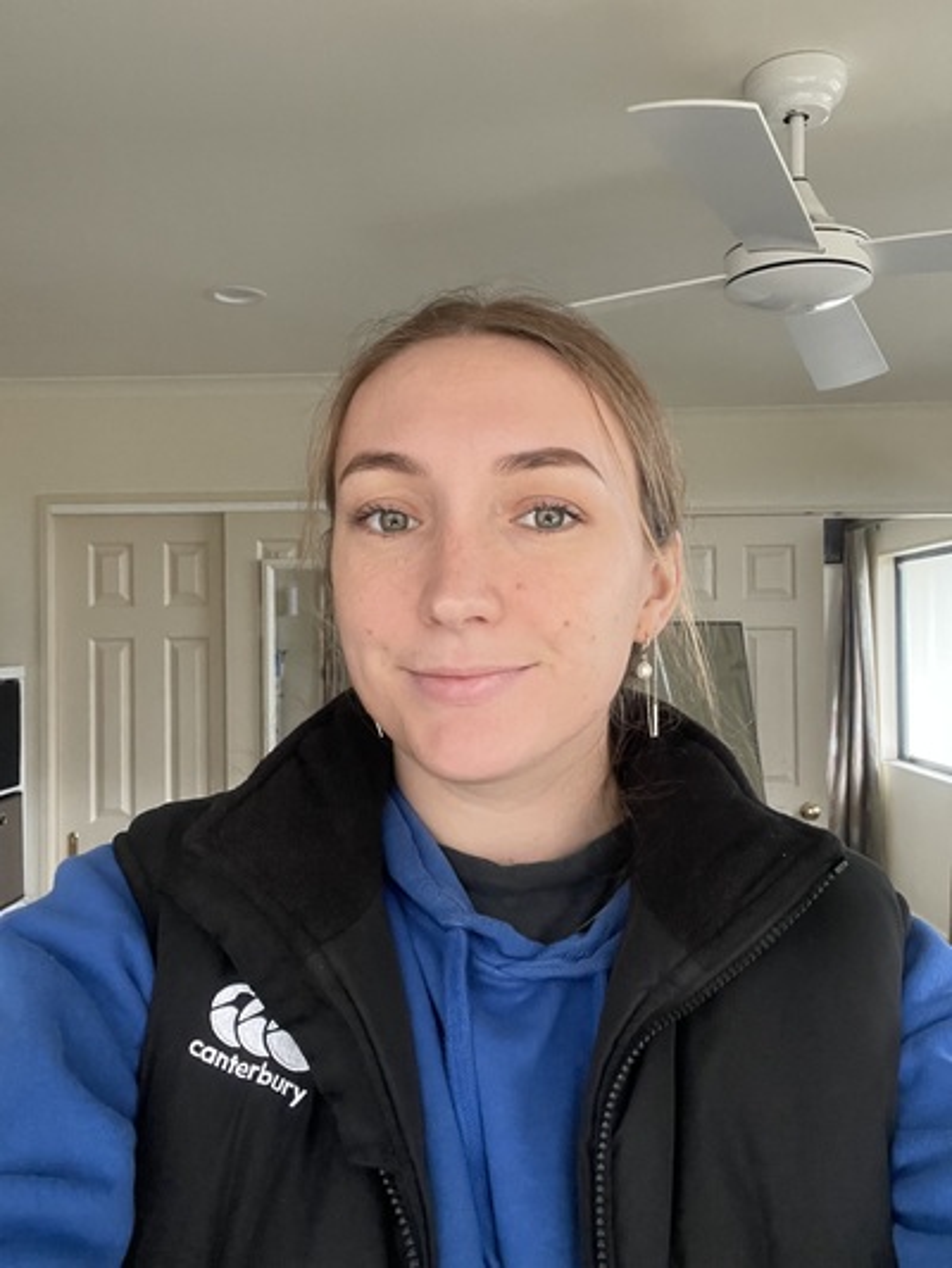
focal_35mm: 30
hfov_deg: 46.8
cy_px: 634
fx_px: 1100
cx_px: 476
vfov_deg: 60.0
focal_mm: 2.71
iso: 400
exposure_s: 1/52
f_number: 2.2
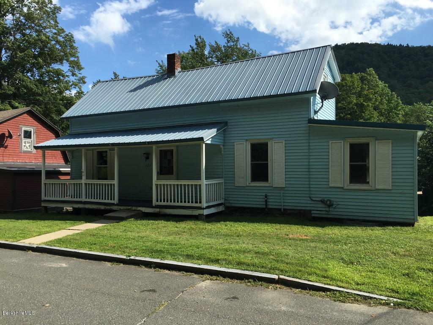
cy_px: 162
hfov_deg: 61.7
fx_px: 363
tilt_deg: +2.1
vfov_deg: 48.2
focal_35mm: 29
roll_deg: +0.2
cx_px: 216
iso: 25
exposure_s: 1/1425
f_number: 2.2
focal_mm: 4.15
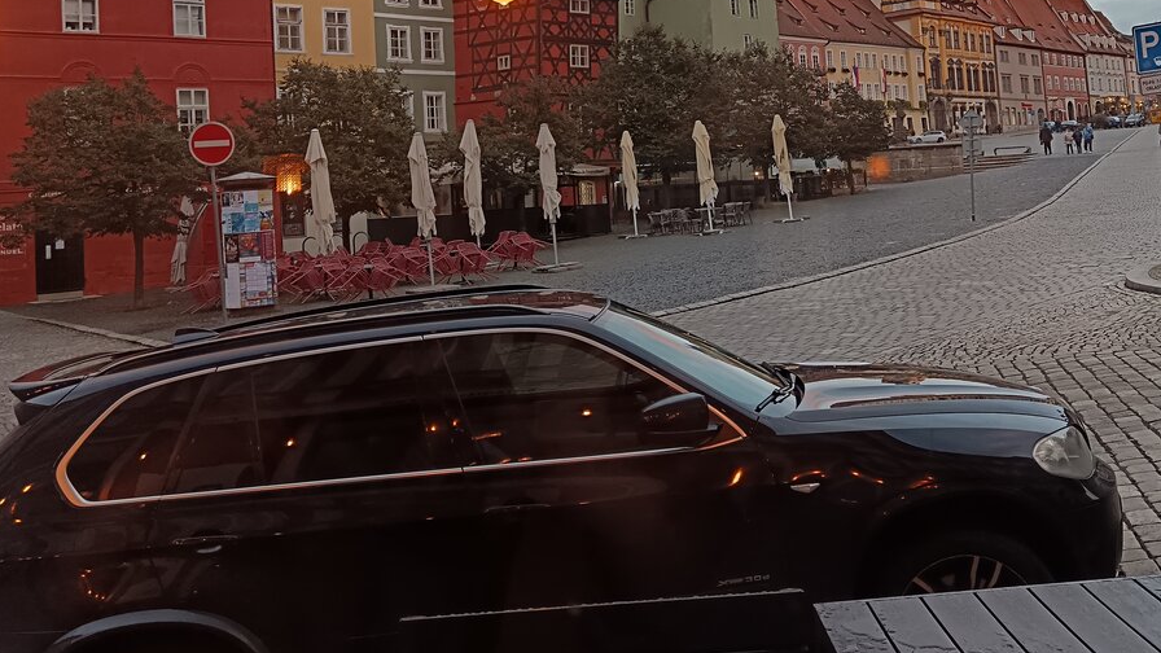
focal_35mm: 42
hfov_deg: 48.2
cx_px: 675
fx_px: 1293
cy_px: 105
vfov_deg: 27.6
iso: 540
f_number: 1.9
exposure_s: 1/100
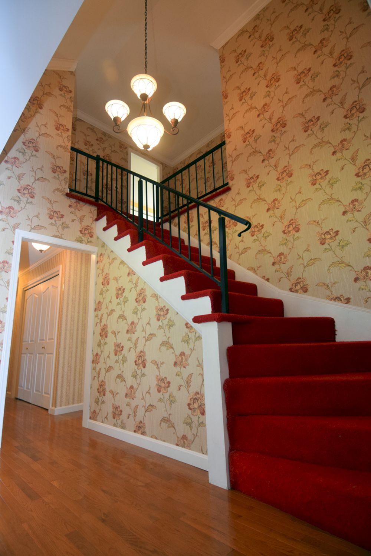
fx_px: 278
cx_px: 186
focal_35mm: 18
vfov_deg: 90.0
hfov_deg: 67.4
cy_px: 278
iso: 800
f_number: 5
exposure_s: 1/100
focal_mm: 12
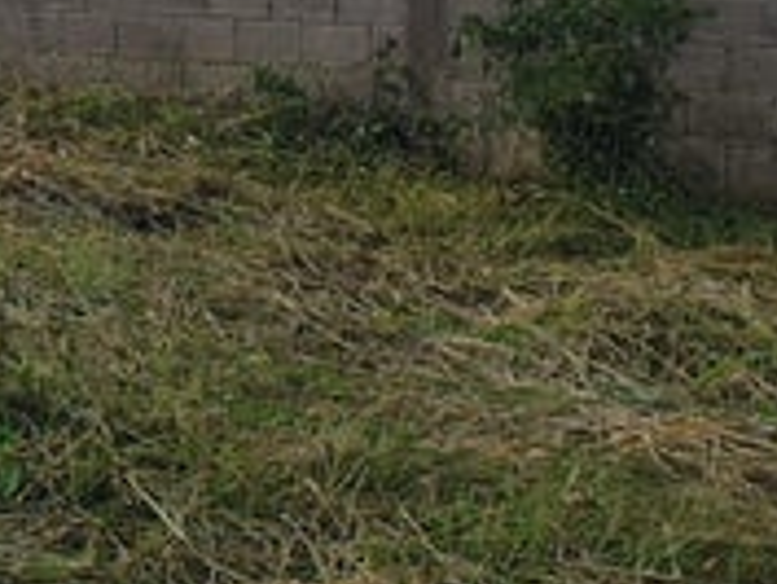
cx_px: -318
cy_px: -114
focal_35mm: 125
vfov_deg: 11.6
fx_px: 2808
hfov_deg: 14.8
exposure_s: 1/1328
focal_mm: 4.3
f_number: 2.4
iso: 50
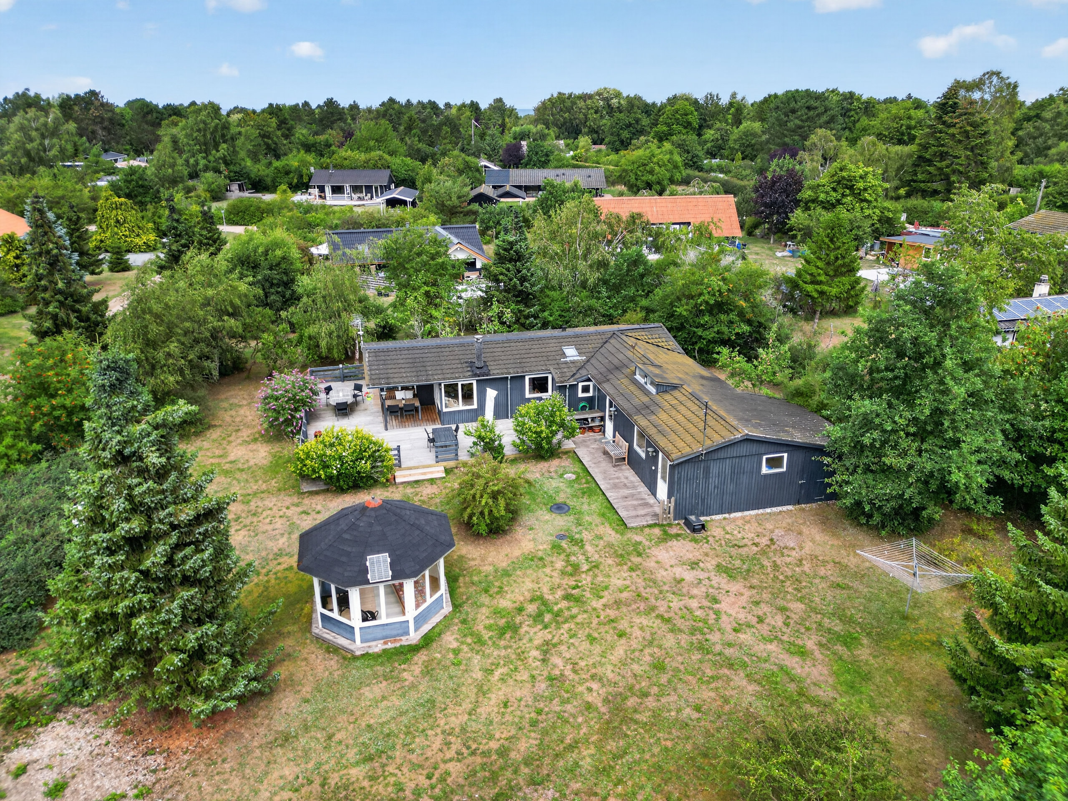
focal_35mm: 24
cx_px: 534
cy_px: 400
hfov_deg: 71.6
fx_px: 740
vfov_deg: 56.8
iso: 200
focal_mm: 6.7
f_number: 1.7
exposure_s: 1/2000
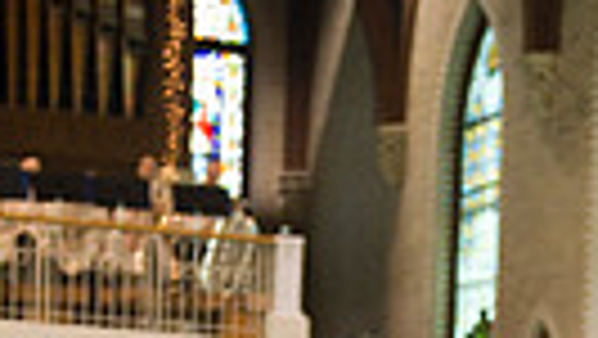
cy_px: 717
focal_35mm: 135
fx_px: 2142
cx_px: 389
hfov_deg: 15.9
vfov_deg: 8.5
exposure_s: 1/160
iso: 2000
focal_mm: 38
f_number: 2.8
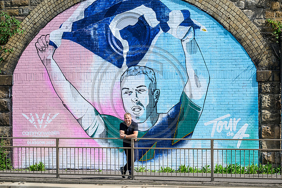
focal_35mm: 102
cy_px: 98
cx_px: 147
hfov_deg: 20.0
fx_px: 798
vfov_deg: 13.4
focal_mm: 98
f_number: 3.2
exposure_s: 1/5000
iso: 400
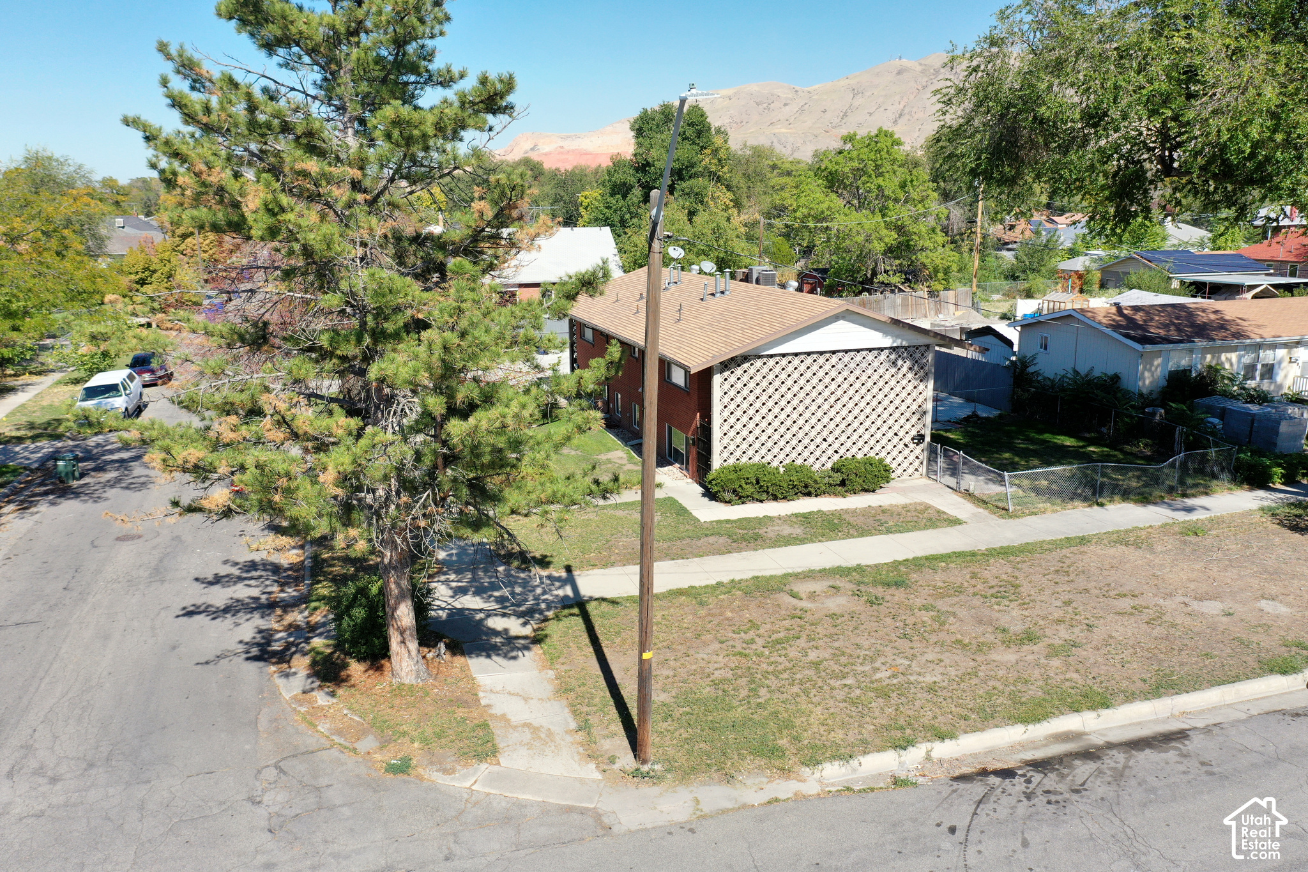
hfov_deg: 65.5
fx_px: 1017
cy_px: 436
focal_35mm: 28
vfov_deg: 46.4
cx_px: 654
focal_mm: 10.26
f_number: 3.5
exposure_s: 1/60
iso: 200
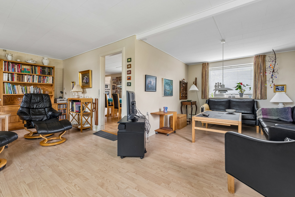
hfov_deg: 96.7
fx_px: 131
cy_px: 95
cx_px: 145
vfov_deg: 73.7
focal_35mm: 16
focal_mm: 10
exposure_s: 1/6
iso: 400
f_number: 8
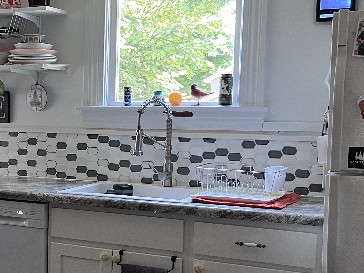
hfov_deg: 27.4
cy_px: 174
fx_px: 715
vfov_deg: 21.6
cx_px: 24
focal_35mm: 68
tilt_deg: -6.3
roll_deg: -0.4
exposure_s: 1/60
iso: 160
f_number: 1.6
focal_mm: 5.1
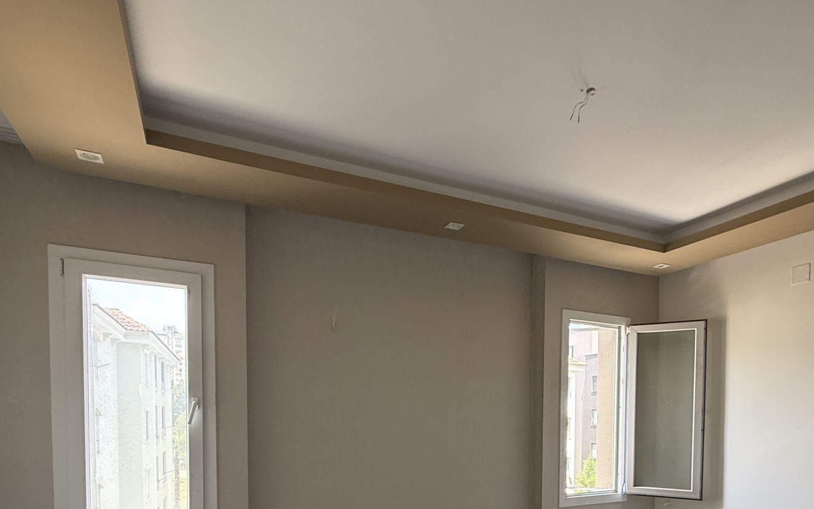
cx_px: 467
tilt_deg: -1.6
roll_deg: -0.4
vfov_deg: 48.7
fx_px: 510
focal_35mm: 23
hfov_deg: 76.7
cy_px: 434
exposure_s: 1/99
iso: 125
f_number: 2.2
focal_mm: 2.22
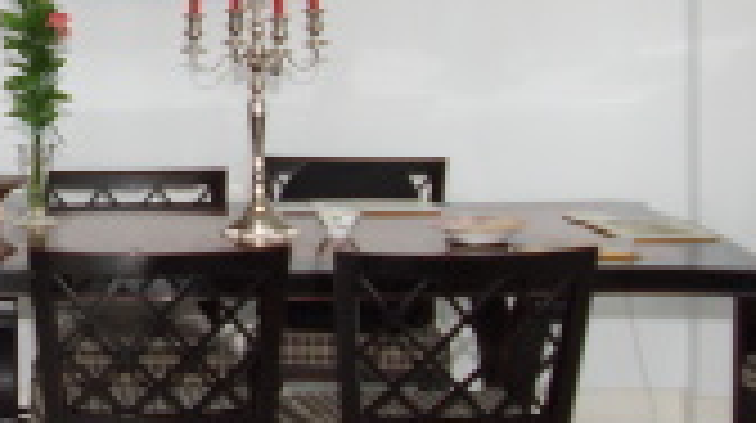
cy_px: 38
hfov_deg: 20.3
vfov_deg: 12.5
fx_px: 1922
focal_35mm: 96
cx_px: -230
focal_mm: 10
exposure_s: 1/60
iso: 160
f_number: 4
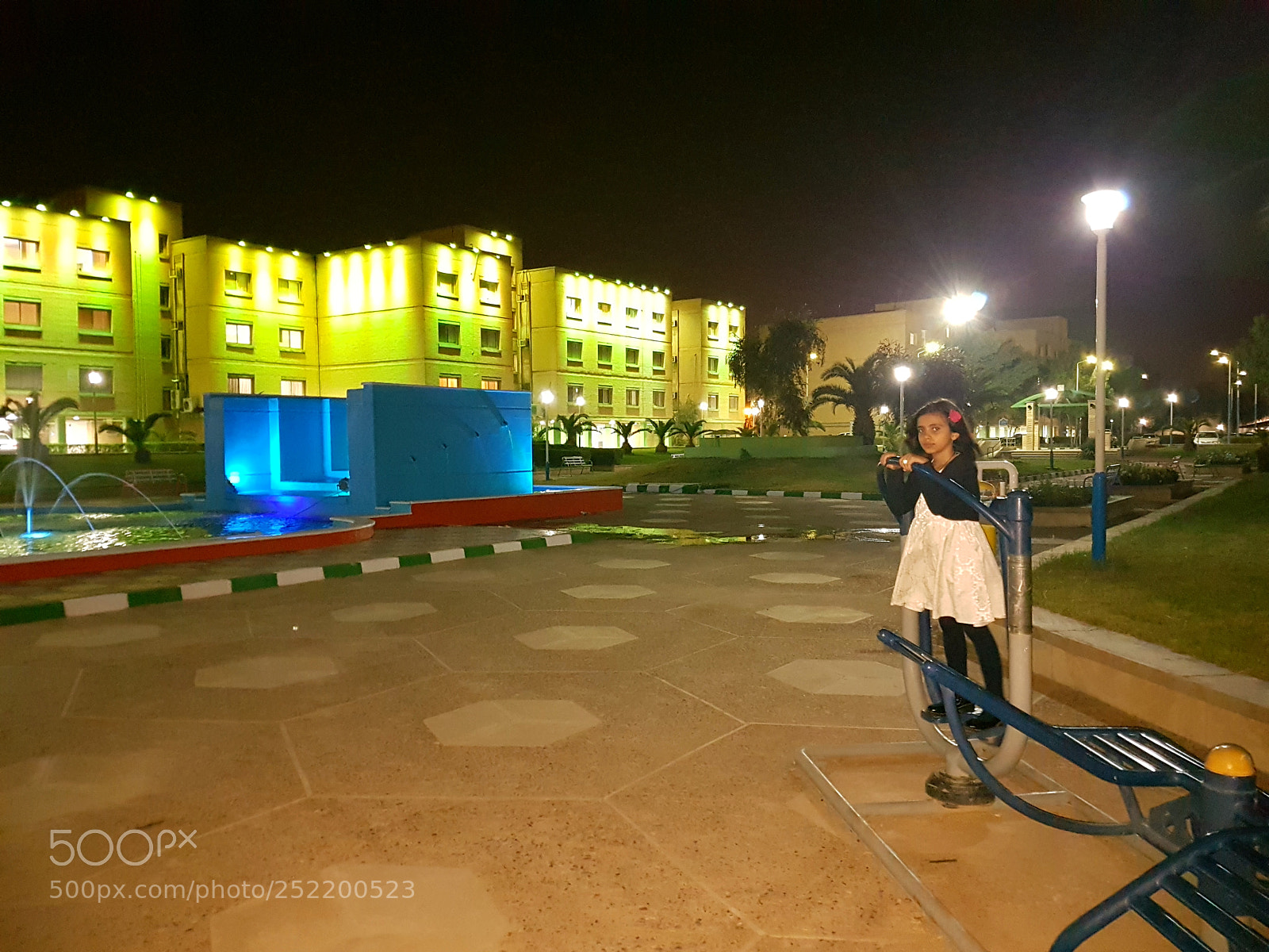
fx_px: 953
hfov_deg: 67.3
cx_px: 634
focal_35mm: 26
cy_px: 476
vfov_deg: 53.1
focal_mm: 4.2
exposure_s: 1/8
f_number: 1.7
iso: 500
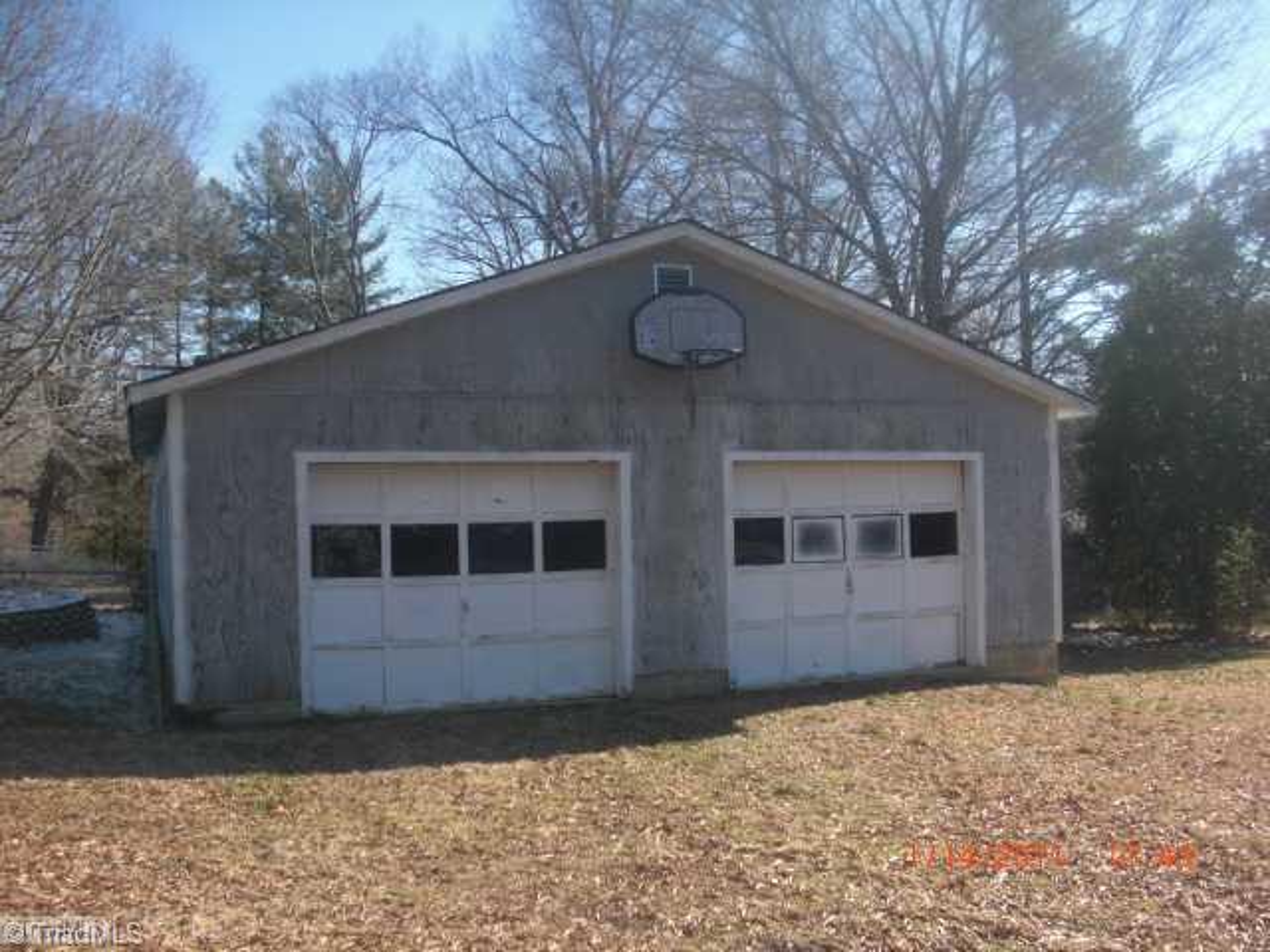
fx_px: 1321
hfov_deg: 51.4
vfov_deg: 39.7
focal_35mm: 36
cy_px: 476
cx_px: 635
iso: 50
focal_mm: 6.3
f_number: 2.8
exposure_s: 1/400
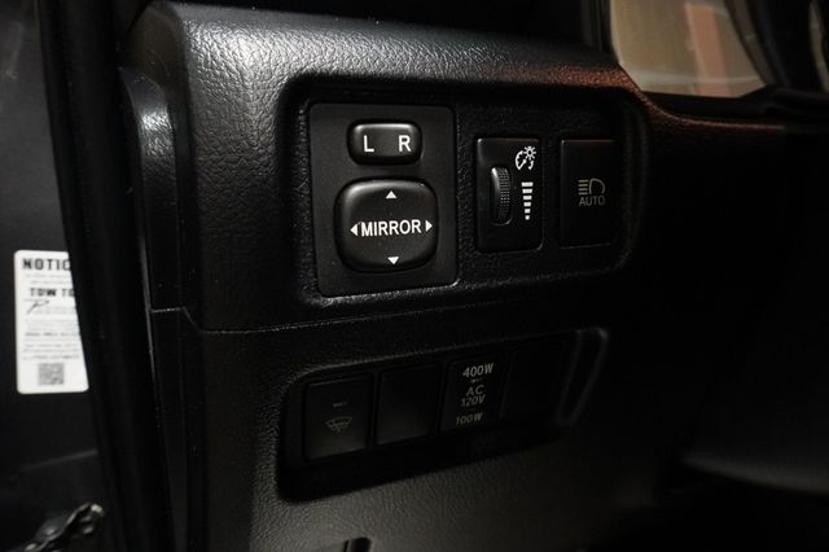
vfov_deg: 53.1
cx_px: 414
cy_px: 276
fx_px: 552
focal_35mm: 24
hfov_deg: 73.8
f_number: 9
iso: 6400
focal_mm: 16
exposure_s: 1/25
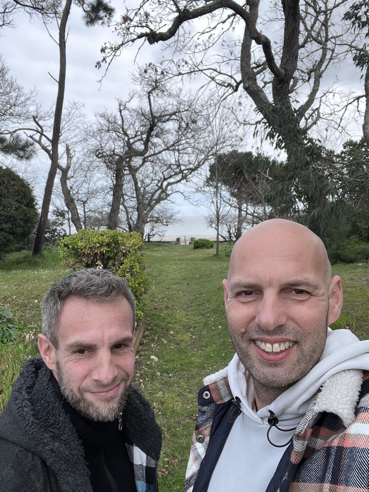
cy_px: 246
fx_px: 426
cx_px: 184
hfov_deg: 46.8
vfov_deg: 60.0
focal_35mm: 30
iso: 32
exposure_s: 1/270
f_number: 2.2
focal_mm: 2.71
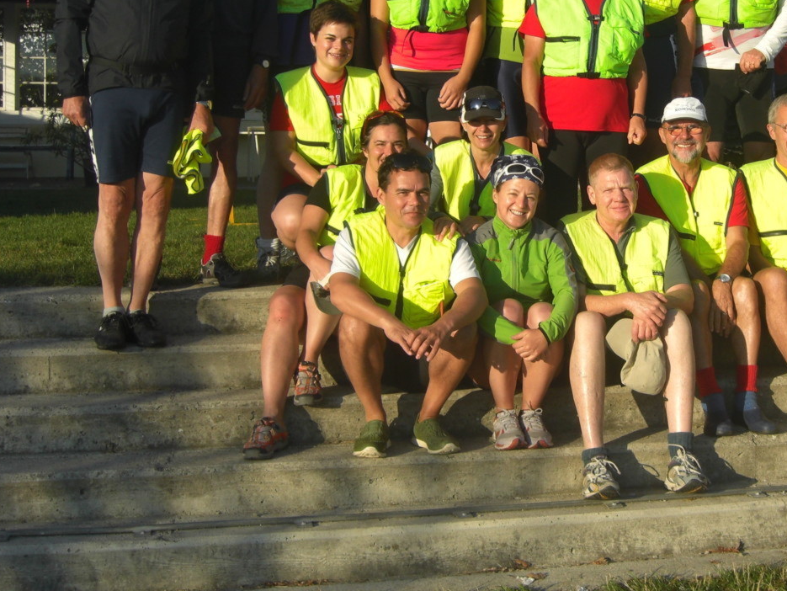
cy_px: 214
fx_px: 1478
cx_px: 607
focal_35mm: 65
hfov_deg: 29.3
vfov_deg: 22.5
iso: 80
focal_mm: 7.9
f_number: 4
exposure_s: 1/640
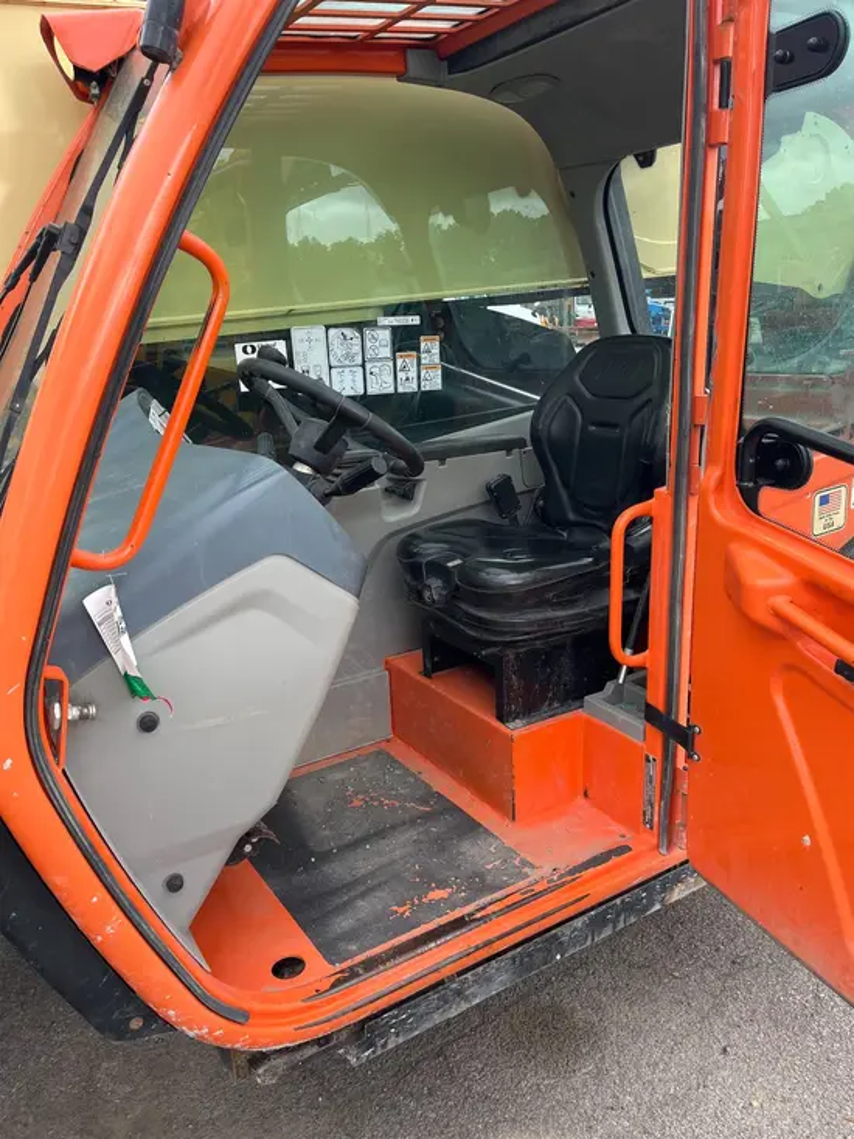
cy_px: 570
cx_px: 427
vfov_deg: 67.3
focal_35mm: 26
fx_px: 855
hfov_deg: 53.1
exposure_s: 1/422
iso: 50
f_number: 1.6
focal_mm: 5.1
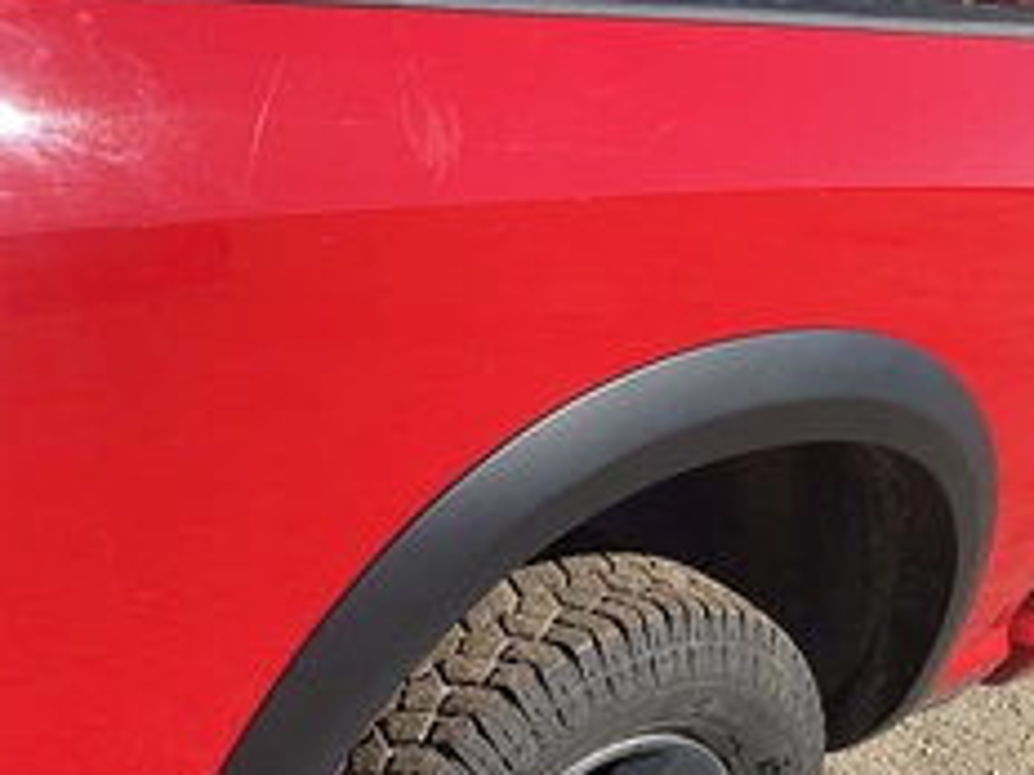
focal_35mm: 50
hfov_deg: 36.9
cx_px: 214
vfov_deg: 29.1
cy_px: 401
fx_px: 1494
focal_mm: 3
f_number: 1.8
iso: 25
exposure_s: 1/883
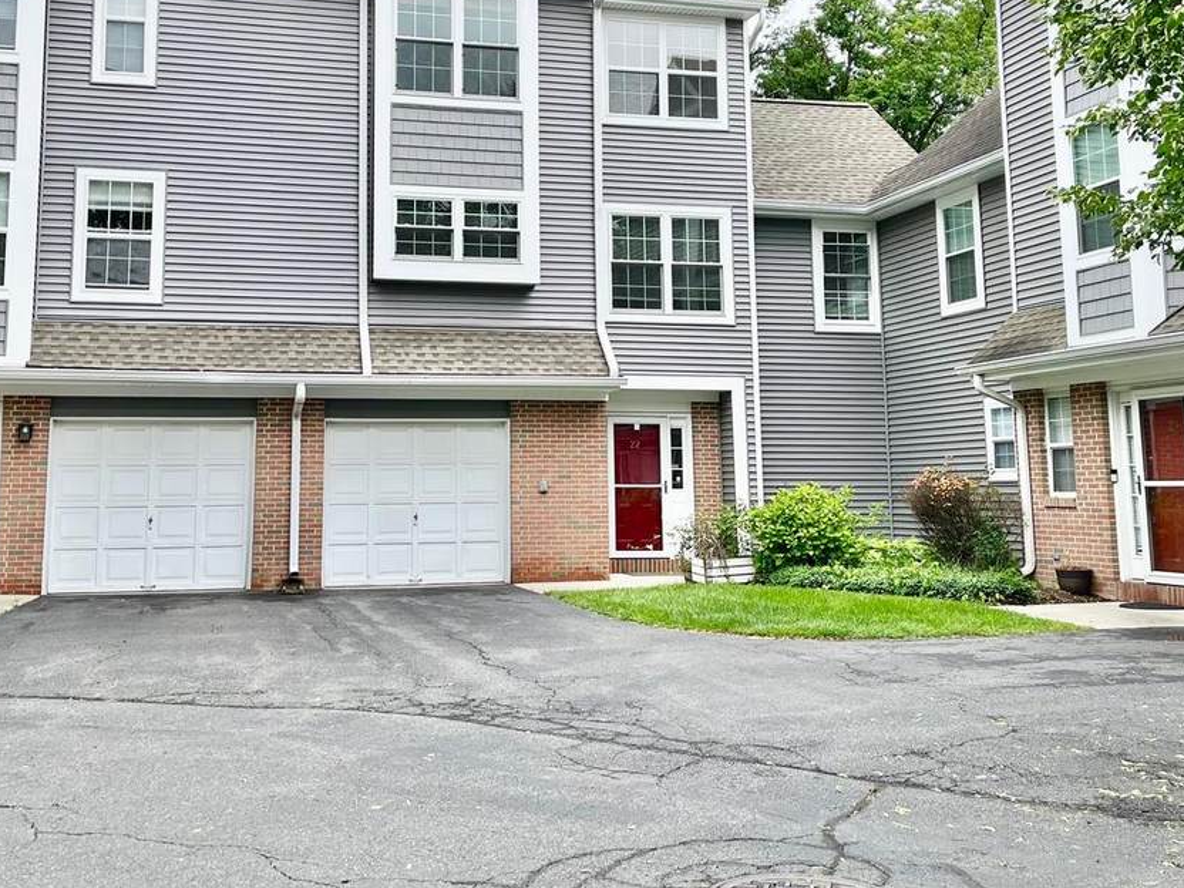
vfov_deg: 35.5
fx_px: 1368
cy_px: 276
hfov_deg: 46.7
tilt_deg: +8.0
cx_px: 507
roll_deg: -0.2
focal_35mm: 40
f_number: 1.6
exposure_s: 1/1748
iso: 50
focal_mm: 5.1
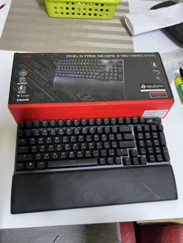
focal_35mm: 26
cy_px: 122
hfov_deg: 53.1
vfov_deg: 67.3
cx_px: 92
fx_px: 183
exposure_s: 1/60
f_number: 1.5
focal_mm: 5.7
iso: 250
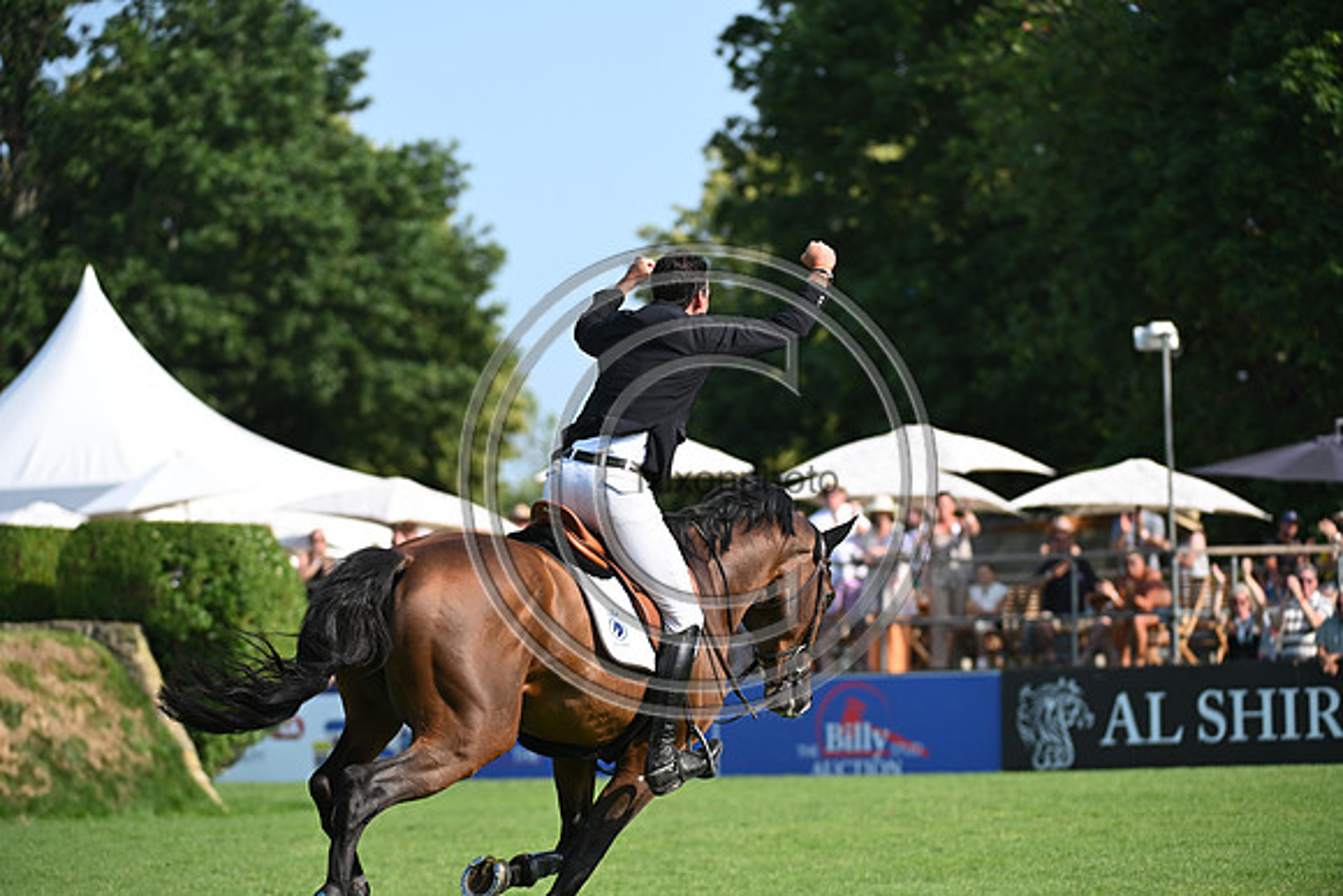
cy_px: 448
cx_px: 672
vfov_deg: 6.9
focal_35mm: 200
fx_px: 7463
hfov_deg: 10.3
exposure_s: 1/1250
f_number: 4.5
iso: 280
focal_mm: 200
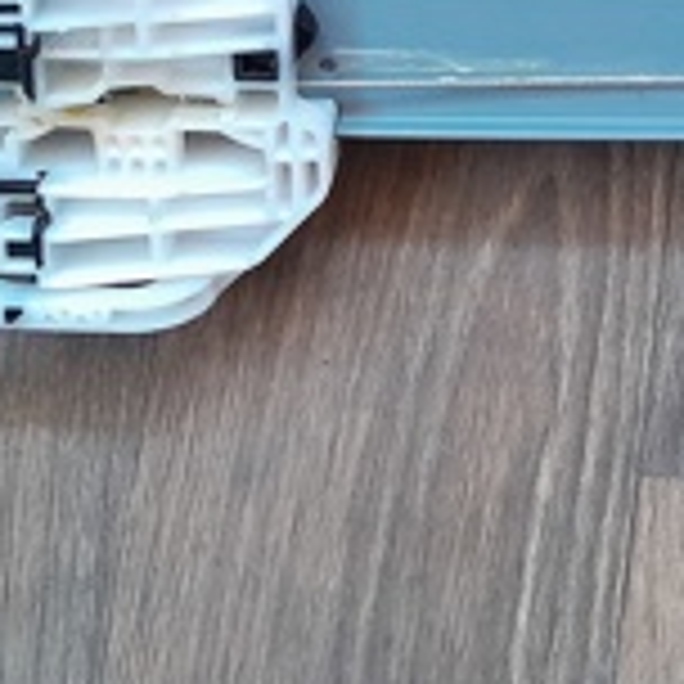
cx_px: 567
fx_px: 2168
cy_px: -119
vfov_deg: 17.2
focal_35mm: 97
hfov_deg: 17.7
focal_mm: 3.98
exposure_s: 1/50
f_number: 1.8
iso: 400
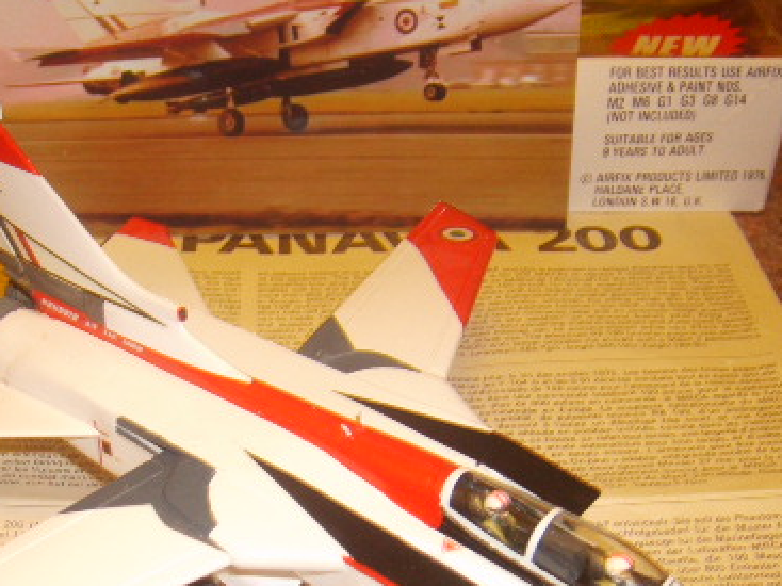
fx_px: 1378
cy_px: 452
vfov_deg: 23.7
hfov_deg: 31.5
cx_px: 288
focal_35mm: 61
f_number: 2.8
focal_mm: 5.8
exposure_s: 1/45
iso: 100
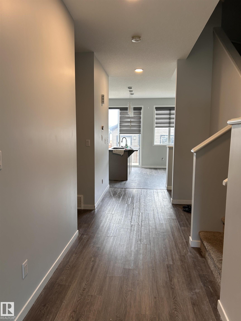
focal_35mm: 26
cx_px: 120
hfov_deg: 53.1
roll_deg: -0.2
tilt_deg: -6.1
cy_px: 160
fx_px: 241
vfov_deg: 67.3
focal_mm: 5.7
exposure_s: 1/60
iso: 80
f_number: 1.5
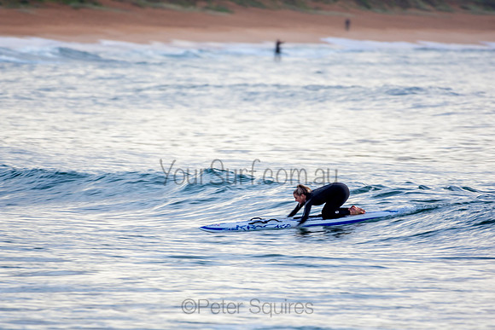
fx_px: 10314
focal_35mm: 750
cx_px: 248
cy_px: 165
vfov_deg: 1.8
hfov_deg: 2.7
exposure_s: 1/50
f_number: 5.6
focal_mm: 500
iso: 160
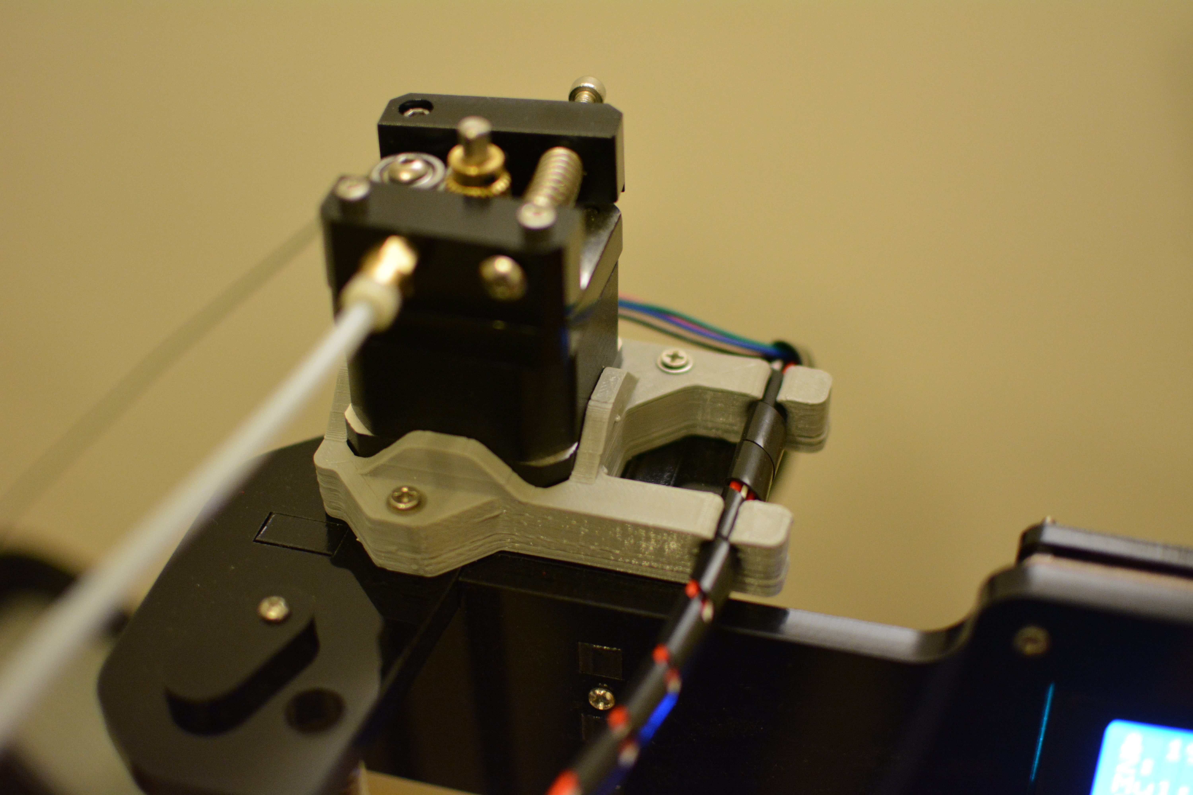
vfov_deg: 25.8
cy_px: 398
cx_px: 596
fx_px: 1740
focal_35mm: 52
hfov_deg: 37.9
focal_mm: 35
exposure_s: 1/125
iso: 2000
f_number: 1.8
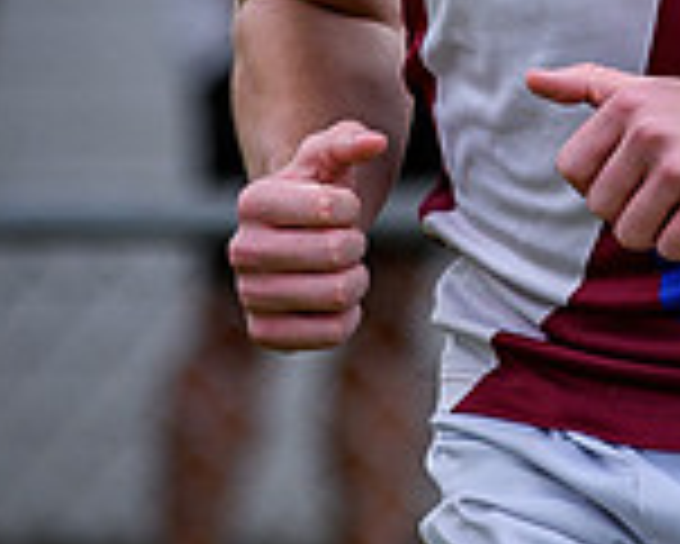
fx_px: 30671
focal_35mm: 1523
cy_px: -622
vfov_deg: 1.0
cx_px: 469
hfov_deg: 1.3
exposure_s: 1/1600
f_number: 2.8
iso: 220
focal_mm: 155
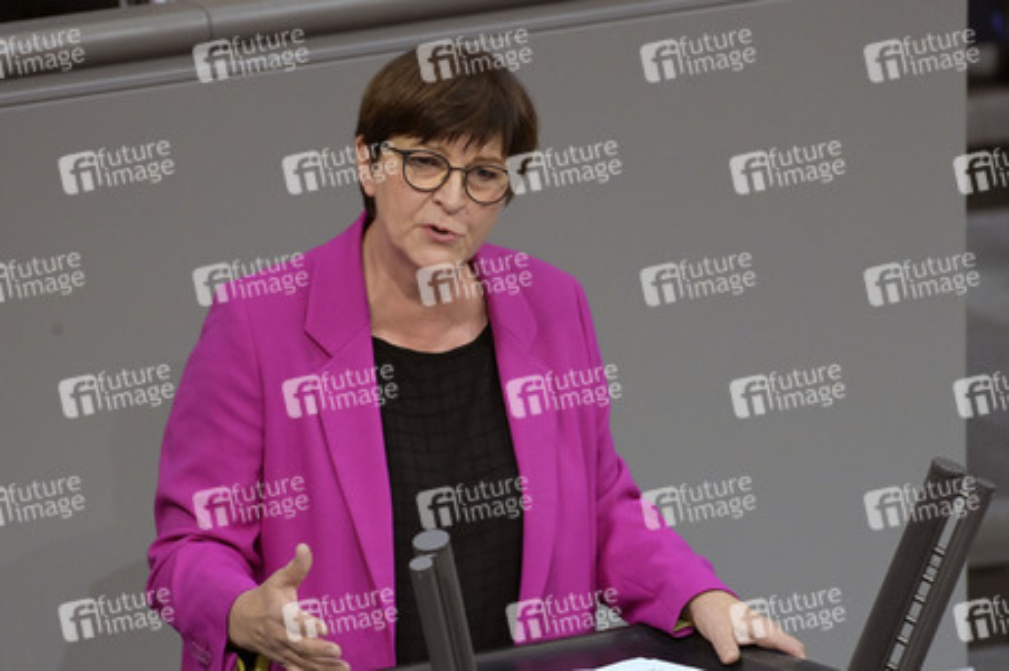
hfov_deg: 5.0
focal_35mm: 410
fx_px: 11483
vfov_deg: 3.3
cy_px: 336
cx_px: 504
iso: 10000
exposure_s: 1/320
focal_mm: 410
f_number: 5.6
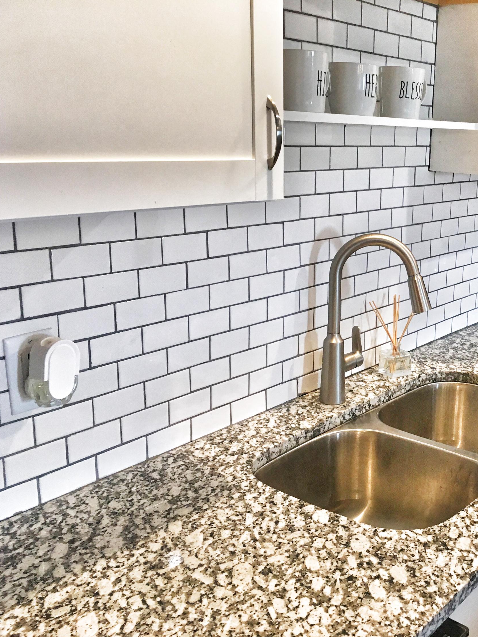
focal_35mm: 39
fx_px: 718
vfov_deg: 47.9
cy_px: 319
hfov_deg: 35.2
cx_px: 407
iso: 64
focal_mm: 4.15
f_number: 2.2
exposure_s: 1/30
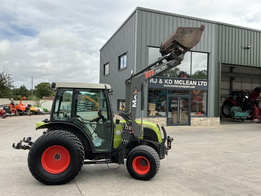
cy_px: 98
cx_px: 130
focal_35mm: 28
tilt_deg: +1.9
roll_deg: -0.9
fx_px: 211
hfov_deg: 63.4
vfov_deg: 49.7
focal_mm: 3
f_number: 1.8
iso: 25
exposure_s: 1/1144
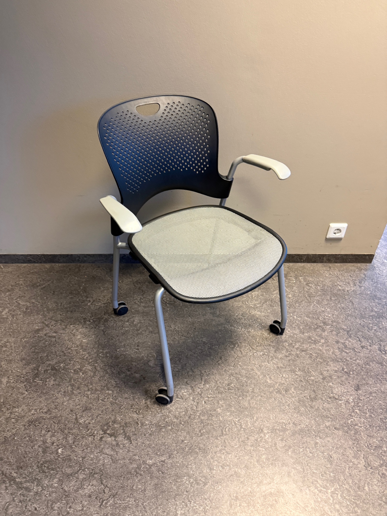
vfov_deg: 71.6
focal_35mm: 24
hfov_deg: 56.8
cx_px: 194
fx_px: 358
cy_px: 258
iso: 400
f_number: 1.78
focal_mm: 6.76
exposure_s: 1/50
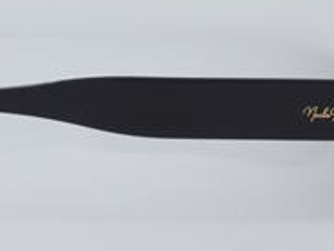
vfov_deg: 9.5
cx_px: 90
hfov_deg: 12.6
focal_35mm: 156
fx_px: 1506
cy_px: 76
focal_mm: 50
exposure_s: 1/4
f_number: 32
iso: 100
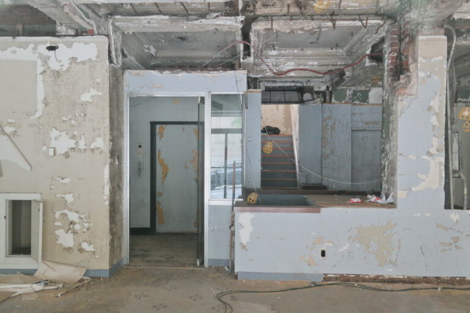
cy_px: 156
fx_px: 392
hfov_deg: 61.9
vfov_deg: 43.6
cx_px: 235
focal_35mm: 30
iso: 1600
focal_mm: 20
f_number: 3.5
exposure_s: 1/40
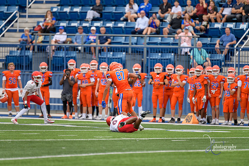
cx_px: 124
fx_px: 2075
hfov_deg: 6.9
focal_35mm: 300
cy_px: 83
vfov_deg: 4.6
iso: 320
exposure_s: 1/500
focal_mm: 300
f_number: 2.8
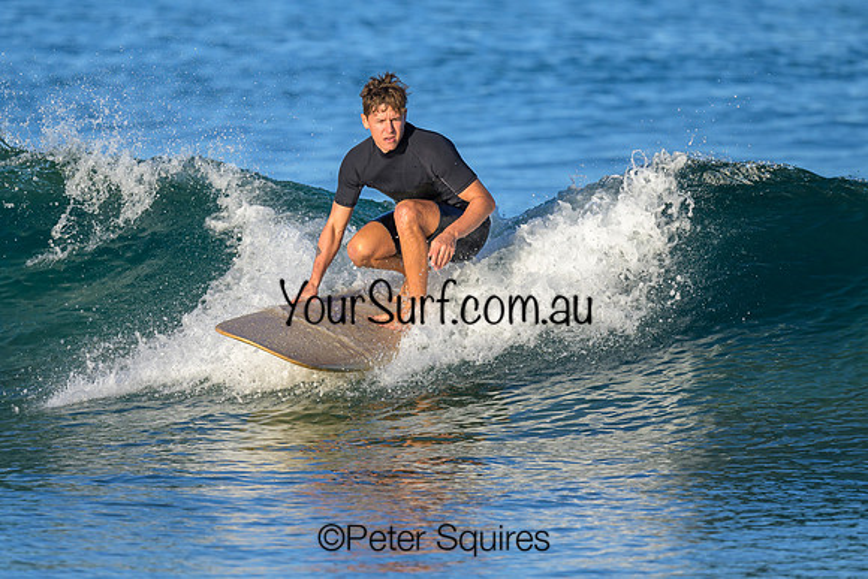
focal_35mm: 1017
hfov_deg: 2.0
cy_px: 211
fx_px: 24527
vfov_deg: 1.4
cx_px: 366
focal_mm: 800
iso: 200
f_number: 6.3
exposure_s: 1/1000
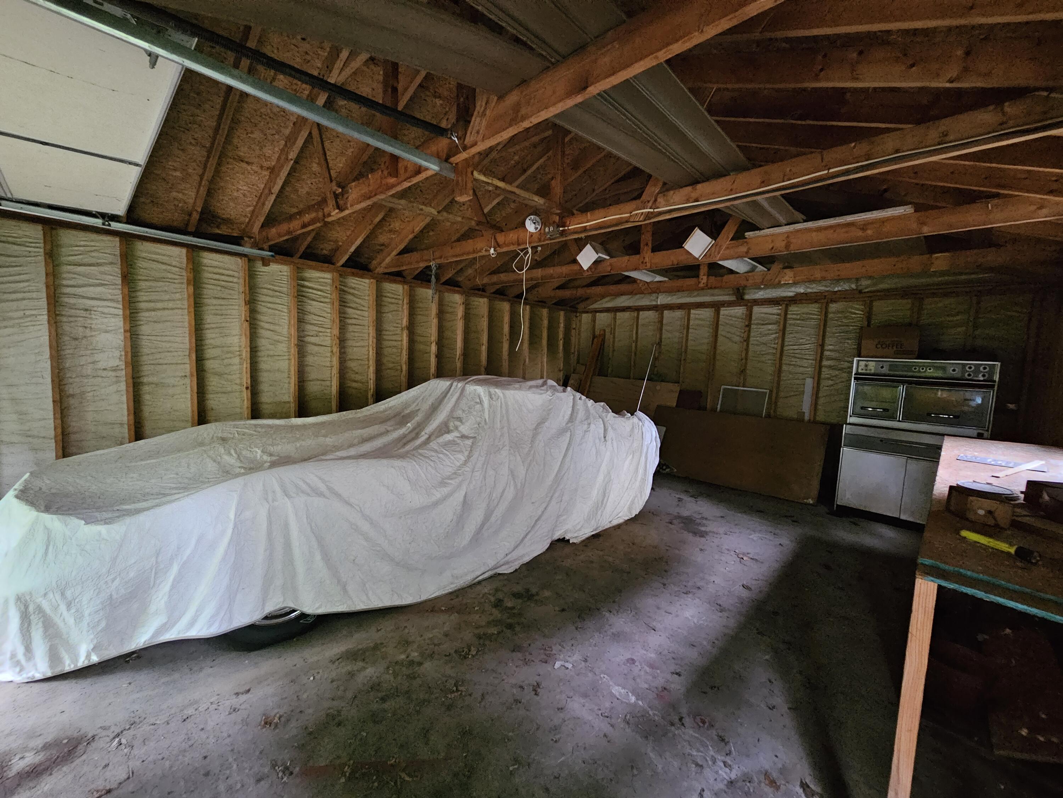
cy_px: 399
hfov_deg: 106.2
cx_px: 532
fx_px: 399
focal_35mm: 13
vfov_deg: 89.9
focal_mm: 2.2
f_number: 2.2
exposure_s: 1/24
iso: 1250
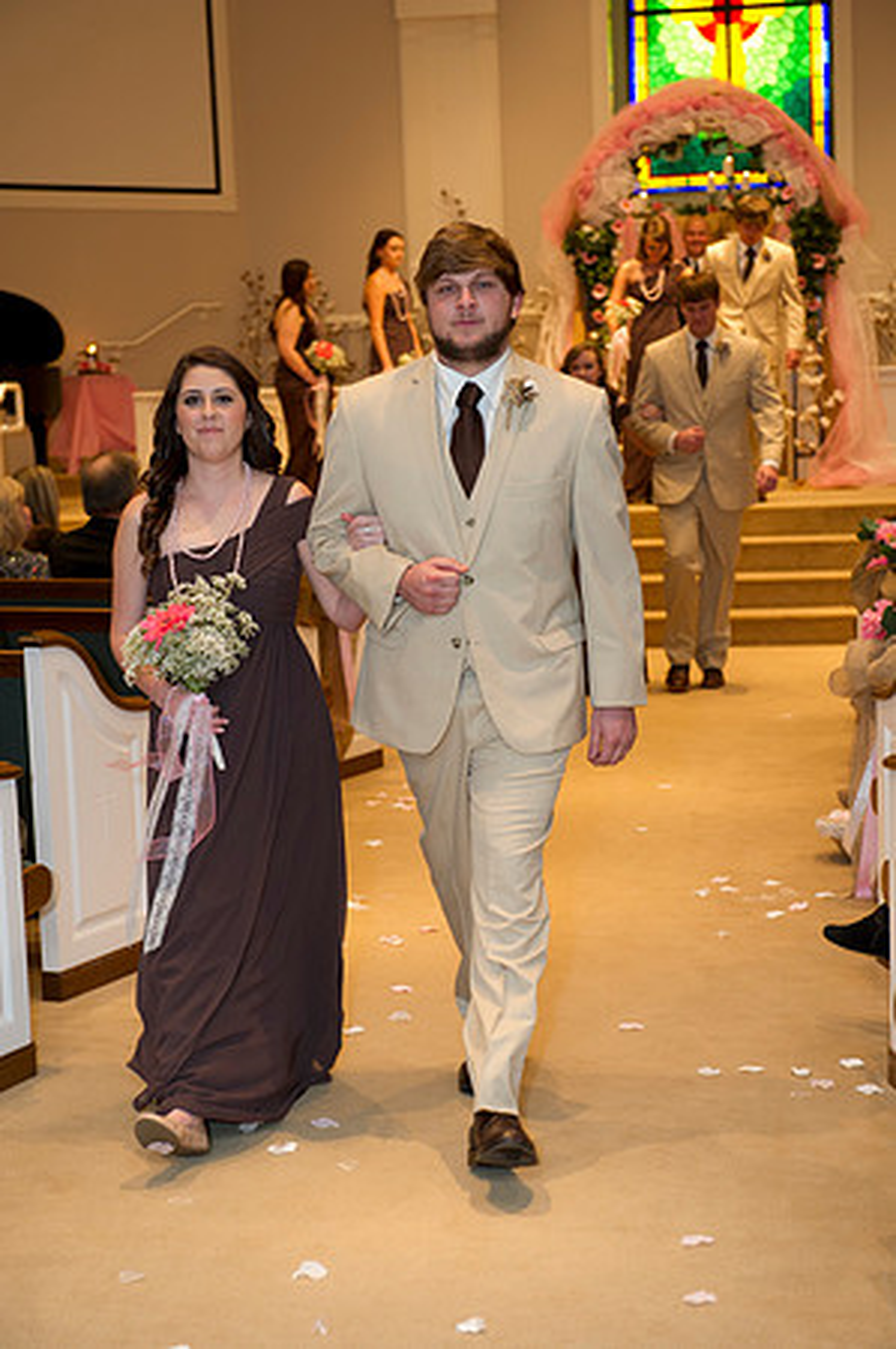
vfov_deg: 30.5
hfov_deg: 20.6
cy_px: 674
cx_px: 448
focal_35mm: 66
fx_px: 2470
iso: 1600
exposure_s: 1/125
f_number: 4.5
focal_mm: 66
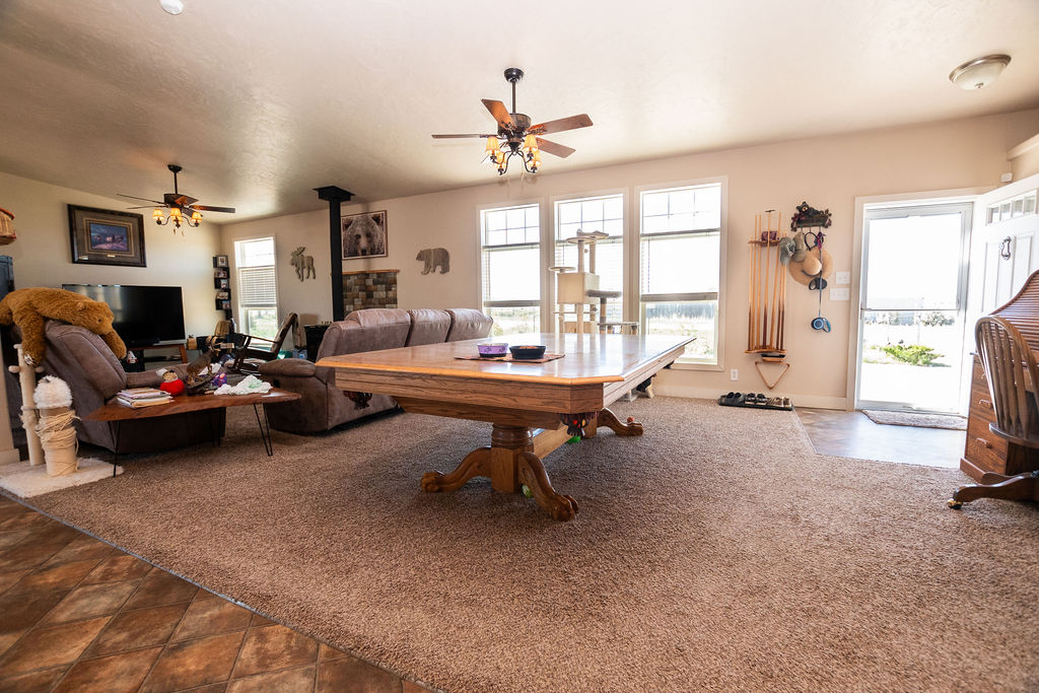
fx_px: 433
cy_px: 346
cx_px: 520
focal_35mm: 15
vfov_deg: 77.3
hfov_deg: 100.4
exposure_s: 1/200
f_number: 4.5
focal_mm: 10
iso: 500
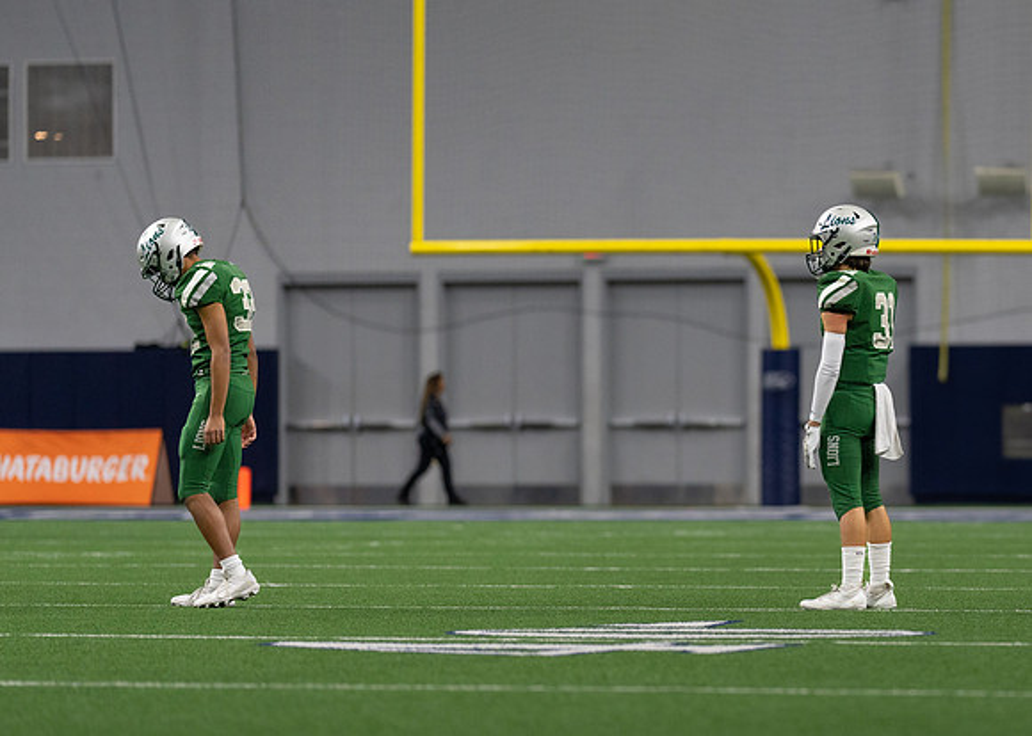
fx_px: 6956
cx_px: 924
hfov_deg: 8.5
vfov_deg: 6.1
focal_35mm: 237
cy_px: 401
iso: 1000
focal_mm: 135
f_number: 1.8
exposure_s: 1/1250
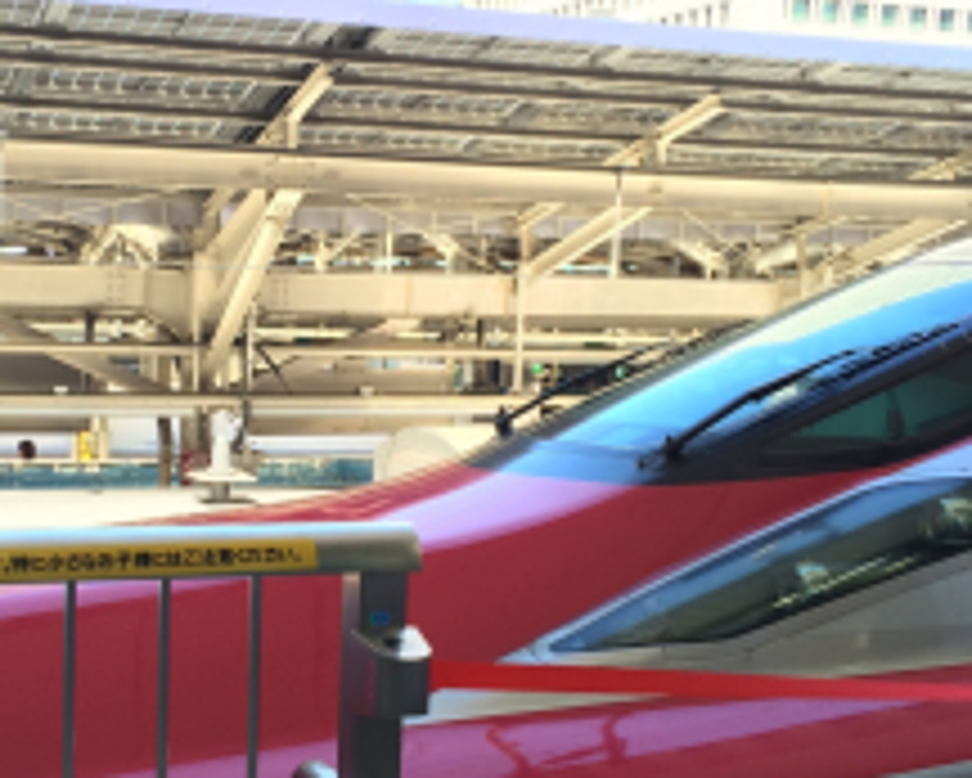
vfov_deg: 27.1
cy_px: 459
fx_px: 1612
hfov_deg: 33.1
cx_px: 272
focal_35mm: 56
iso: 32
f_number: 2.2
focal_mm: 4.15
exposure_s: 1/177
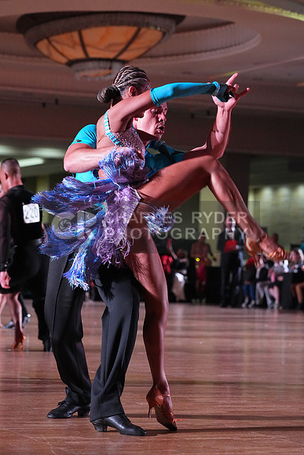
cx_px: 152
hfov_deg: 11.3
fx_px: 1532
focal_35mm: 121
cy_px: 228
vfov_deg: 16.9
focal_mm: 121
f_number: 5
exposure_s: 1/400
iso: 10000
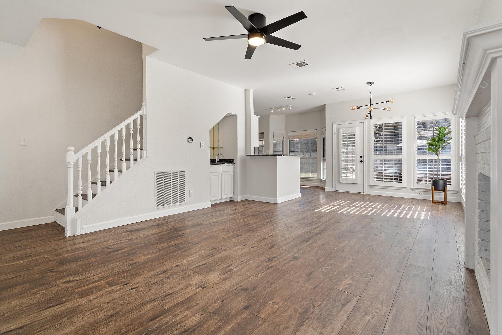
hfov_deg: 96.7
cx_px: 251
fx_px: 223
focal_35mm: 16
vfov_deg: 73.7
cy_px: 168
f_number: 9
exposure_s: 1/5
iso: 160
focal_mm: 16
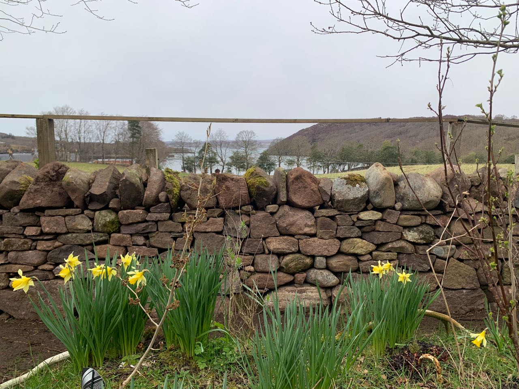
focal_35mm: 26
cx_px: 260
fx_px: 390
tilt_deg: -7.0
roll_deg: -1.1
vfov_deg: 53.1
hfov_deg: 67.3
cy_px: 194
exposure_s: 1/362
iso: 25
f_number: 1.8
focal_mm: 4.25
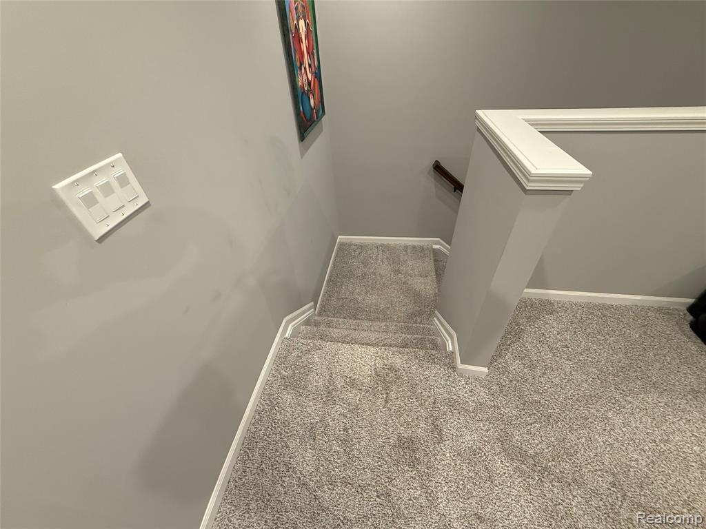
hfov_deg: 102.1
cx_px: 353
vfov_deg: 85.7
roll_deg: +3.5
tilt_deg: -39.5
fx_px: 286
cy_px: 264
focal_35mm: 14
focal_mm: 2.22
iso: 250
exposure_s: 1/60
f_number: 2.2
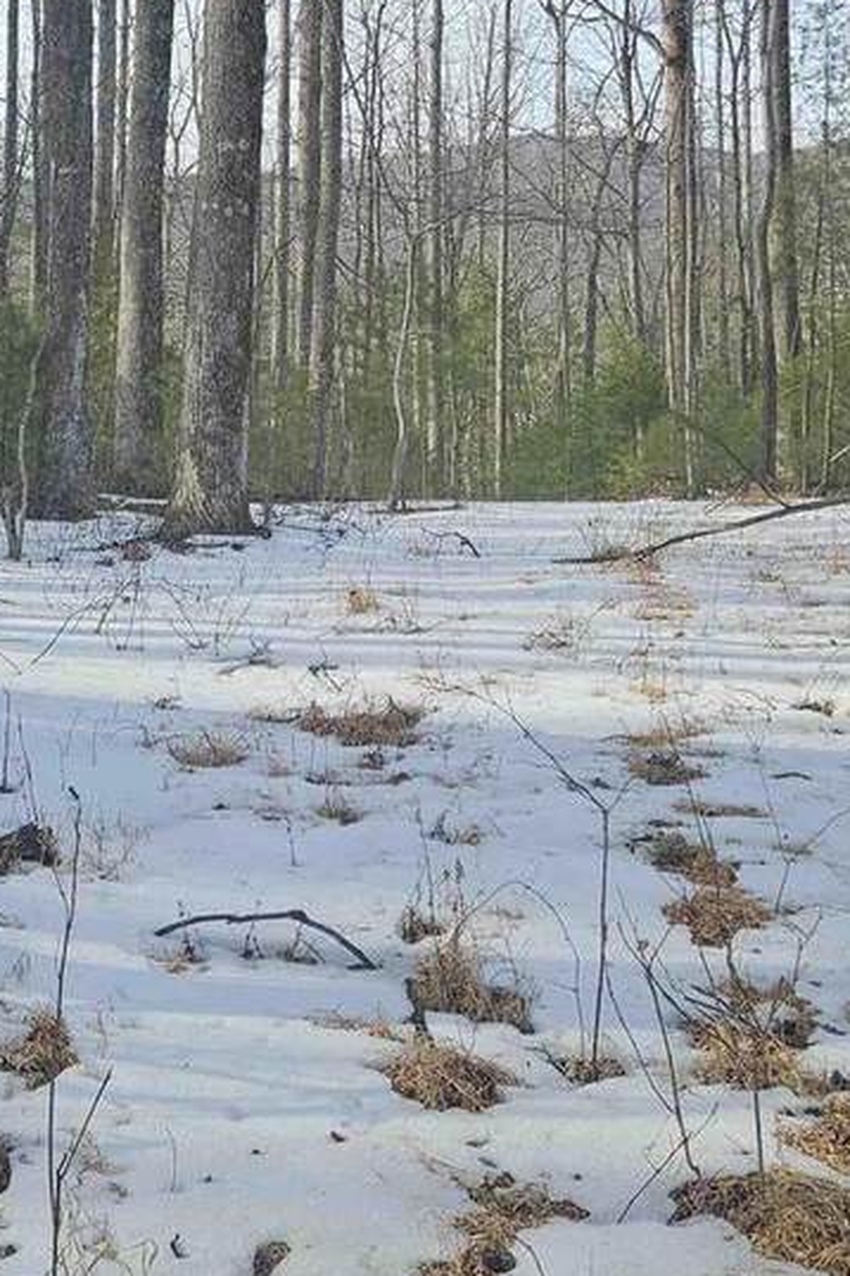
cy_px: 200
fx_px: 2019
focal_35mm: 57
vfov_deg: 33.7
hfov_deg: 23.8
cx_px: 401
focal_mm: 5.4
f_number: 1.8
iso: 40
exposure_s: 1/1343
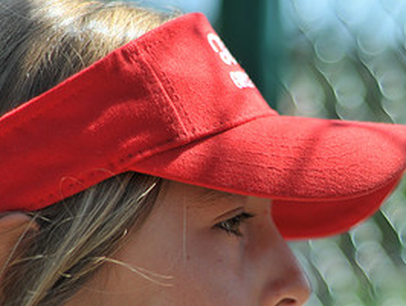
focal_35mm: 157
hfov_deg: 12.6
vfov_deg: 9.5
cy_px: 232
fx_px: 1843
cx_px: 229
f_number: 2
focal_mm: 50
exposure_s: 1/8000
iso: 200
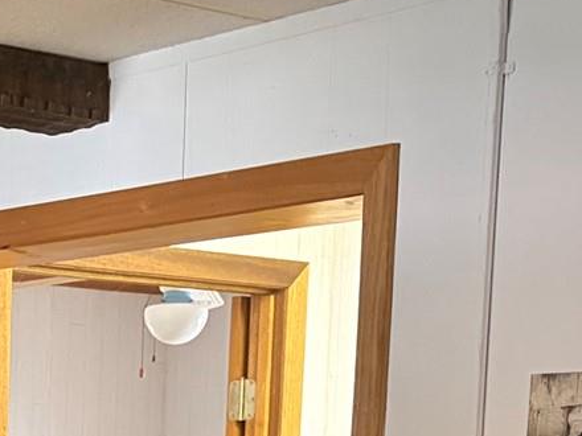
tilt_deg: -9.1
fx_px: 2034
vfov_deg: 11.2
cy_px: 847
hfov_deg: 15.7
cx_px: -106
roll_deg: -0.3
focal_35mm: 121
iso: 400
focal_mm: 5.96
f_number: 1.6
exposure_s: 1/60
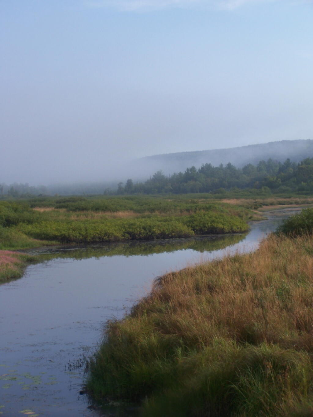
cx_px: 156
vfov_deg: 23.8
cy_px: 208
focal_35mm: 82
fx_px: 988
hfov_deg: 18.0
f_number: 3.2
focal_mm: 13.7
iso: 80
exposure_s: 1/640
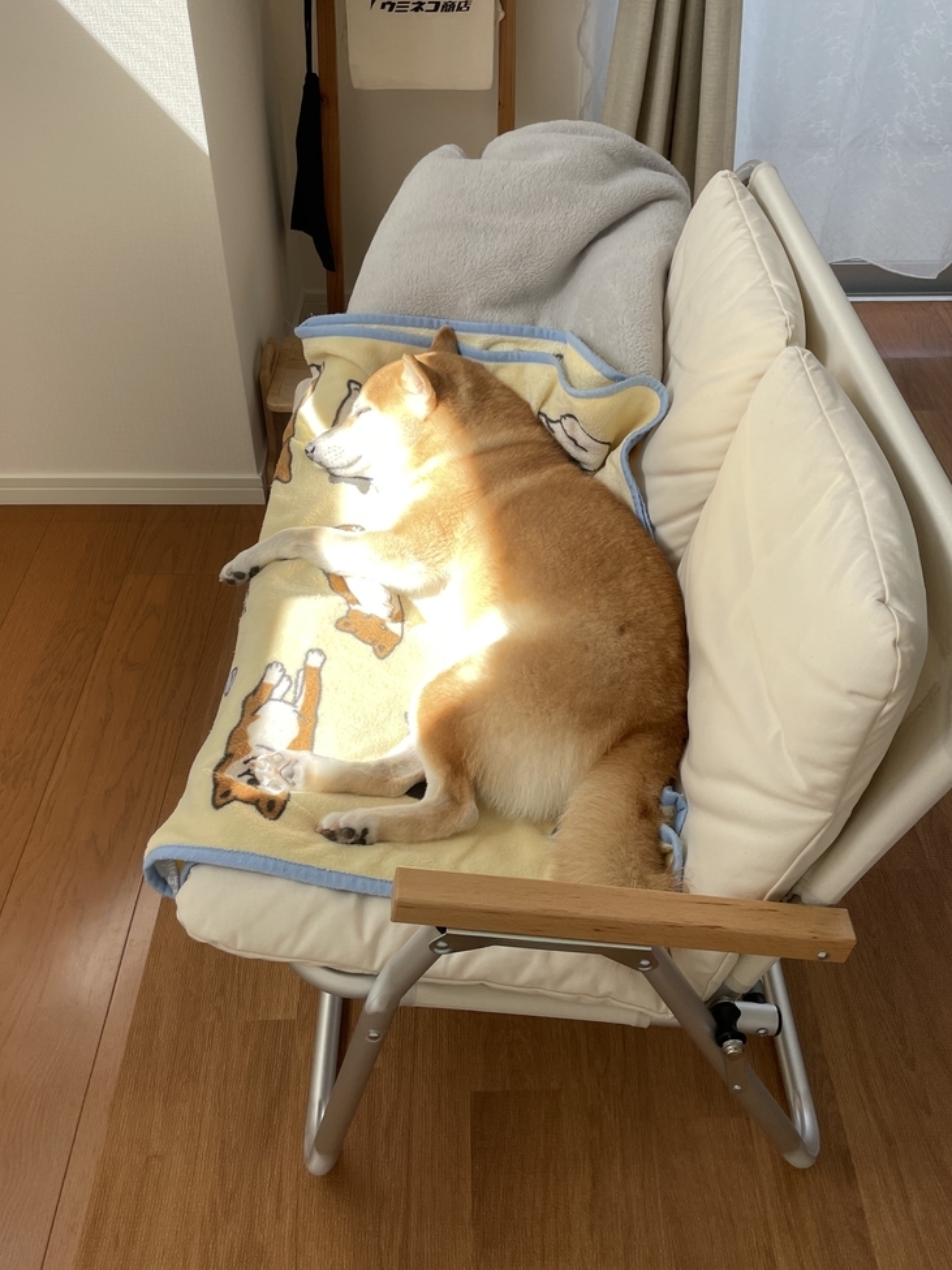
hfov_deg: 44.2
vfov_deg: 56.5
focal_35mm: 32
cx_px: 469
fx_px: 1174
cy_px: 533
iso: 32
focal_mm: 4.2
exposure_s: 1/421
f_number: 1.6
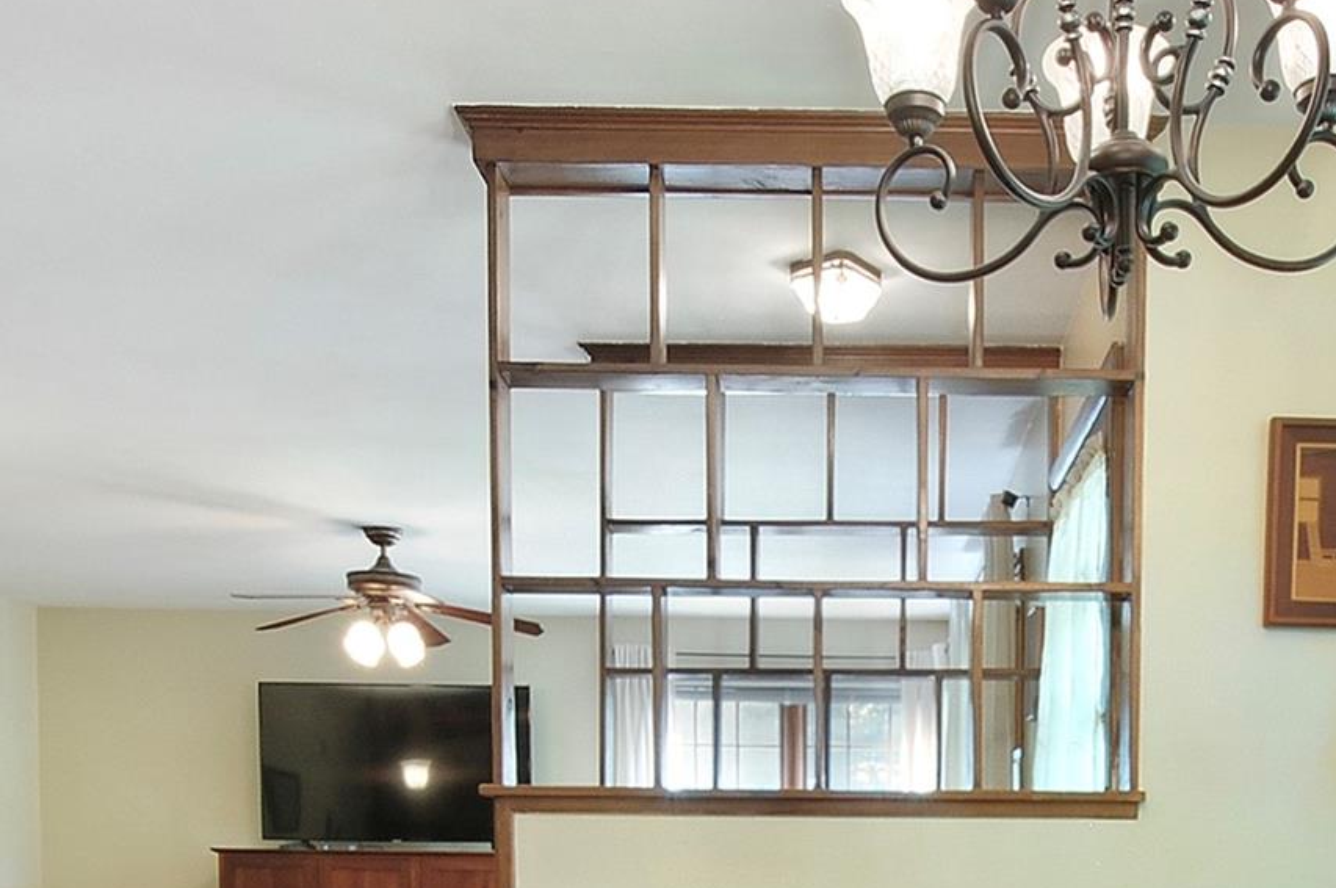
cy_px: 746
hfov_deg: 51.9
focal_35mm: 36
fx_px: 1335
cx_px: 915
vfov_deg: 35.3
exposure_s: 1/10
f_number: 22
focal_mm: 10
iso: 200
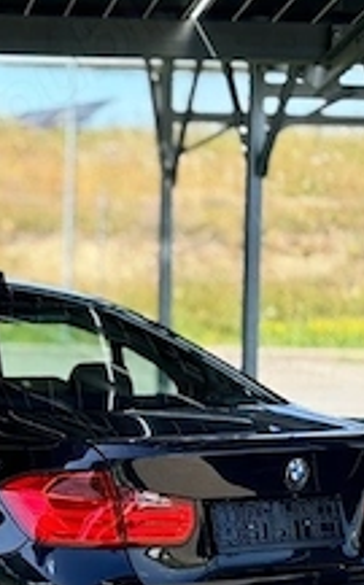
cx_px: -148
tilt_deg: -2.7
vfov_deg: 14.8
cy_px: 437
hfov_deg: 9.1
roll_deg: -0.4
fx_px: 2245
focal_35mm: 141
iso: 80
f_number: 1.78
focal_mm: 6.76
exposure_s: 1/1575
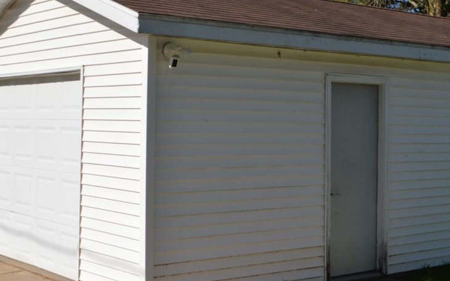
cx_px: 286
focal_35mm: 65
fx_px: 797
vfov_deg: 20.0
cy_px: 128
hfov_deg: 31.4
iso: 100
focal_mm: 26
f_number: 10
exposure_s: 1/200
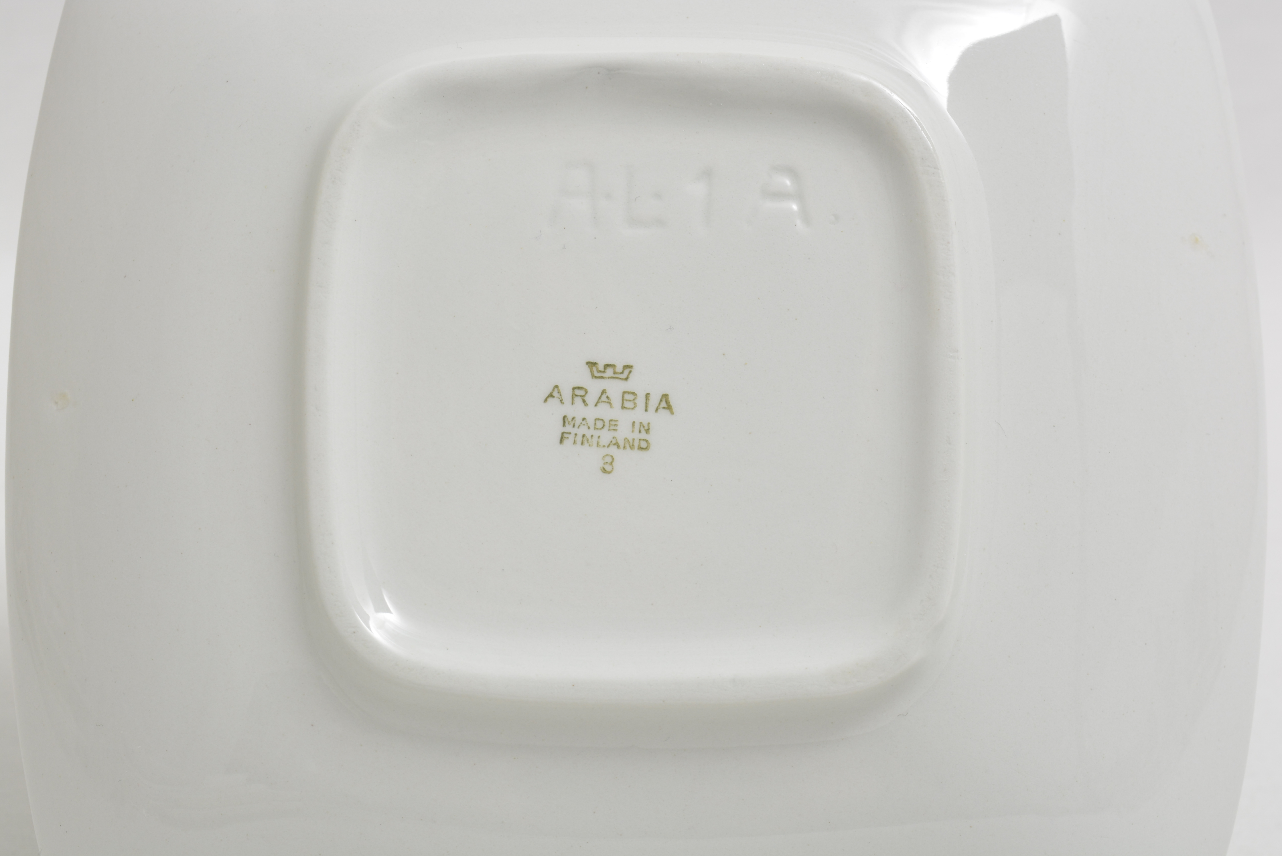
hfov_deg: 24.6
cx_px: 641
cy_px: 428
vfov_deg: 16.6
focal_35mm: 82
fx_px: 2938
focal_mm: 55
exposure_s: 1.5
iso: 400
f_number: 11
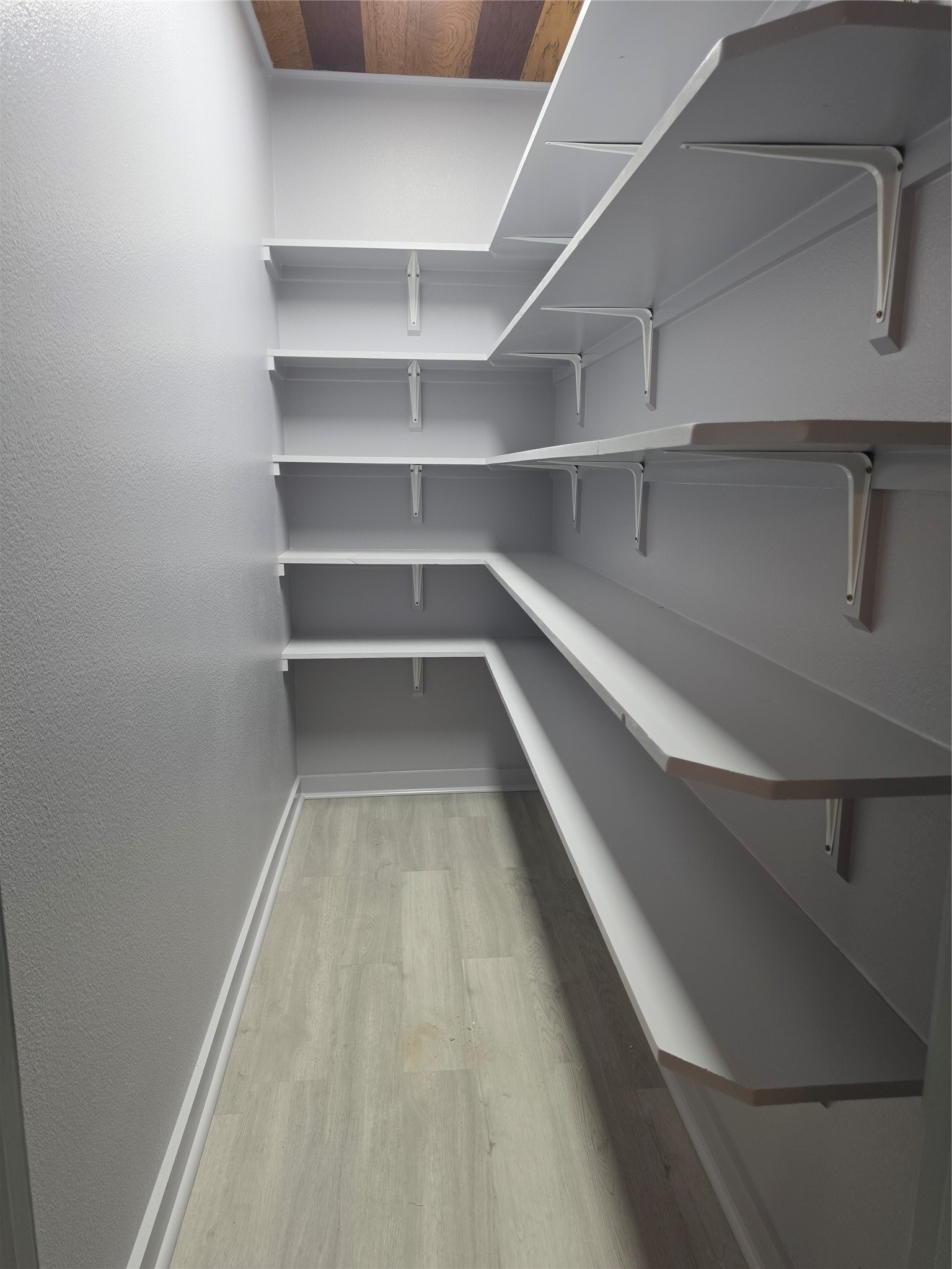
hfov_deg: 58.9
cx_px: 476
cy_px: 634
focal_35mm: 23
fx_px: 843
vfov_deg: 73.9
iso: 160
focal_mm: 6.5
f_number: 1.4
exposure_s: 1/120
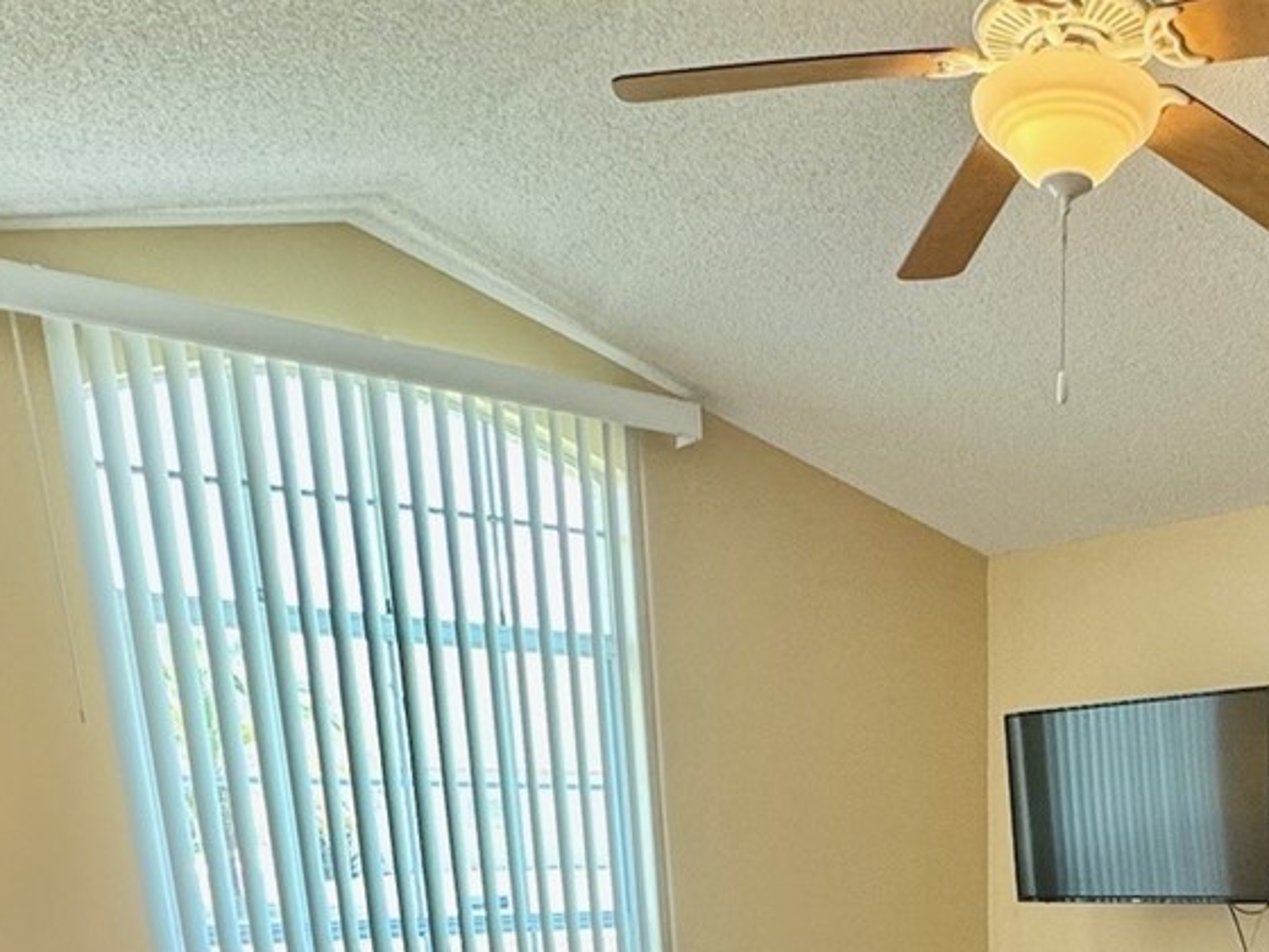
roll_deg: -0.1
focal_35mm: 40
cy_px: 1285
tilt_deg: -16.9
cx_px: 1029
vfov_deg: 28.4
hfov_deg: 44.4
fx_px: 1466
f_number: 2.2
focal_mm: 2.22
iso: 160
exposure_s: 1/120
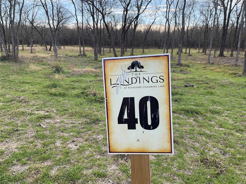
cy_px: 92
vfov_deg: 48.2
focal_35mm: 29
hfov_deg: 61.7
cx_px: 123
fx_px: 206
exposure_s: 1/524
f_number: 1.8
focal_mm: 3
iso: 16
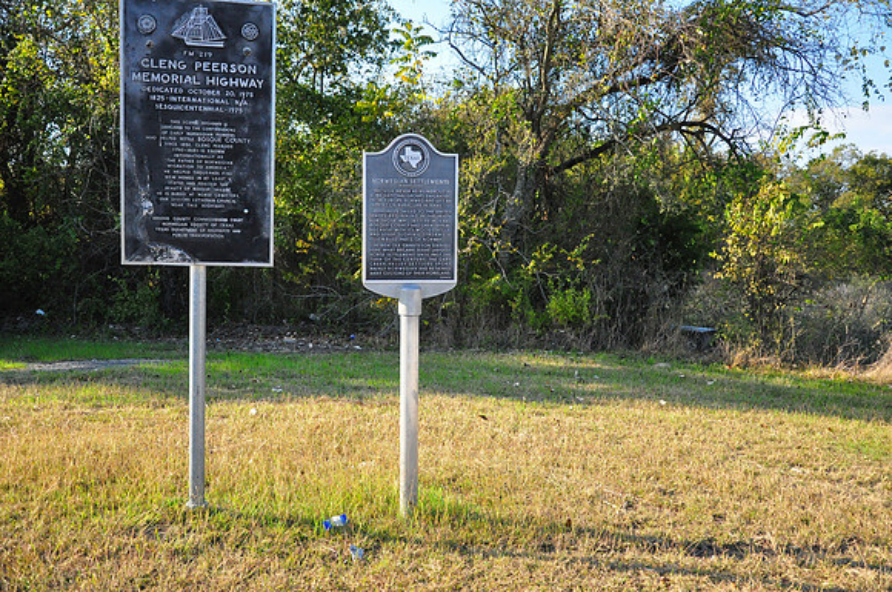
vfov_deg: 36.8
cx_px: 446
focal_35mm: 36
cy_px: 296
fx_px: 891
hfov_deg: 53.2
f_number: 3.8
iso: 1250
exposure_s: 1/1600
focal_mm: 24
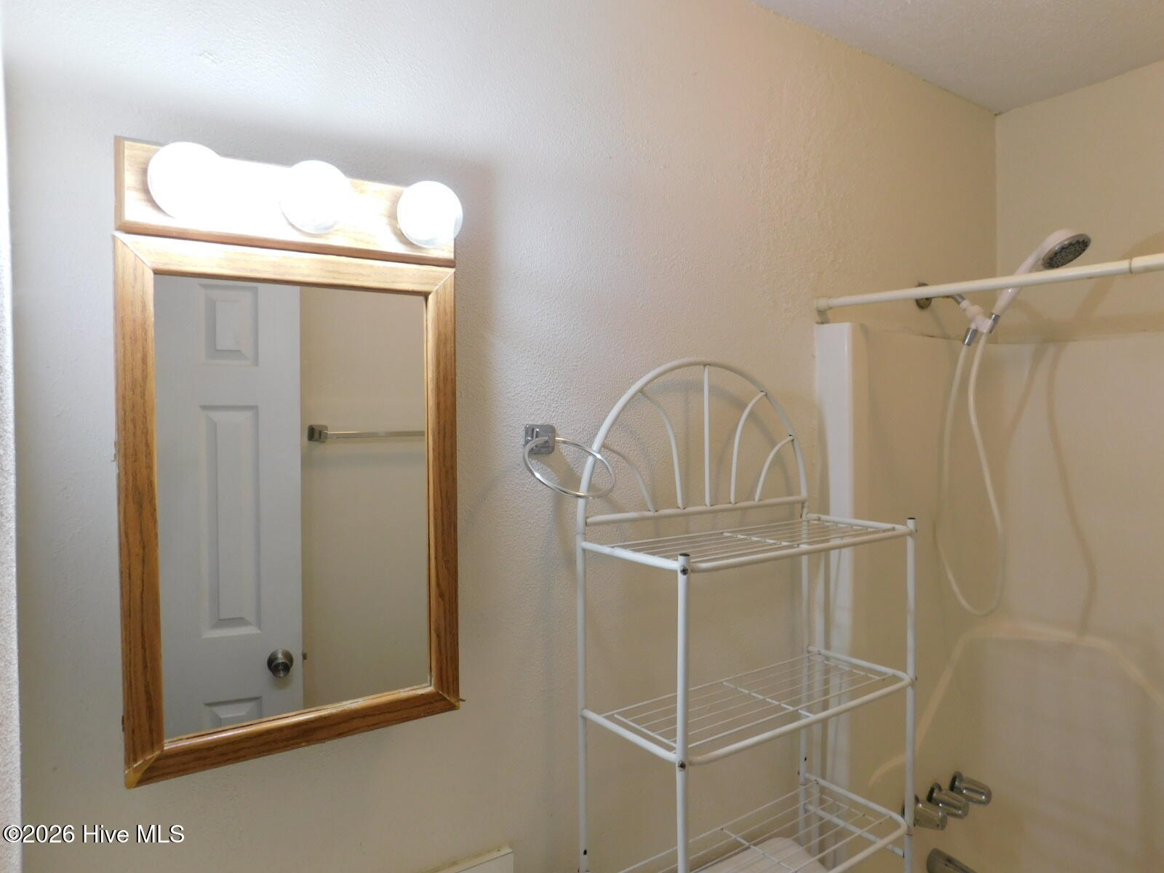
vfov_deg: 58.9
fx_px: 773
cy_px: 436
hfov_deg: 73.9
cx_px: 582
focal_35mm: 23
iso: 125
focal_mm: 4
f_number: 3
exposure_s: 1/40
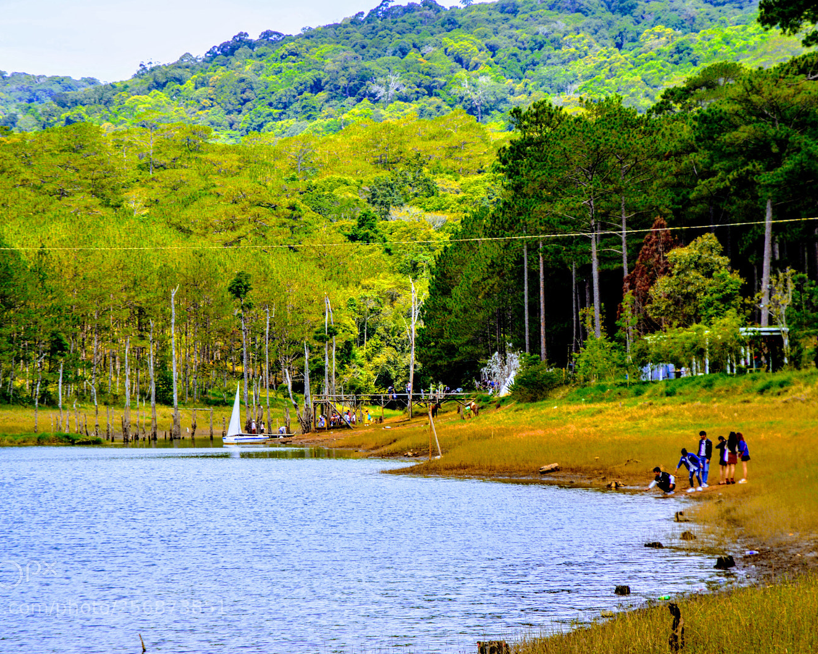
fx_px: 2881
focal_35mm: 119
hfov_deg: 16.2
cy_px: 327
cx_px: 398
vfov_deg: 13.0
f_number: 4.5
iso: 100
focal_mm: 70
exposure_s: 1/200
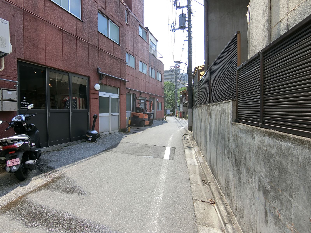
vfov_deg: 68.7
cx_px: 156
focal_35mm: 19
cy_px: 116
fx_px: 171
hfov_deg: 84.7
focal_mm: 4.06
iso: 80
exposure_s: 1/800
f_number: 2.7
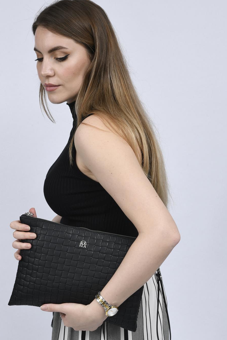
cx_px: 91
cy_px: 187
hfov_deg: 15.3
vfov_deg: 22.9
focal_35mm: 89
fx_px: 842
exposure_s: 1/160
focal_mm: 66
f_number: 13
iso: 125
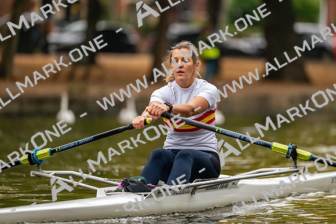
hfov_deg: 5.2
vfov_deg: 3.4
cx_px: 168
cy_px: 112
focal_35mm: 400
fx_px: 3734
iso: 2800
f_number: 4.5
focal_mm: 400
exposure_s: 1/2000
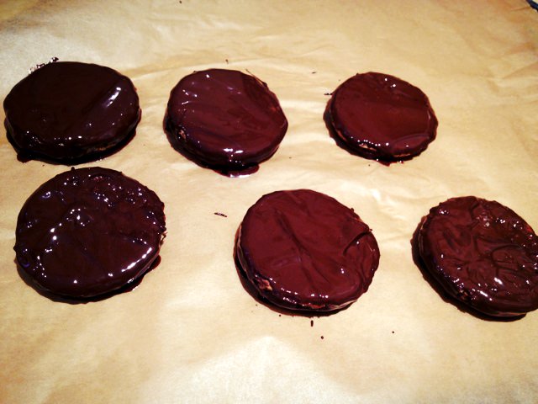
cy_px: 202
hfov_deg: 52.6
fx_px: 544
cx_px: 269
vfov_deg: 40.7
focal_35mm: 35
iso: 64
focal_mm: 4.28
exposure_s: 1/20
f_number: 2.4
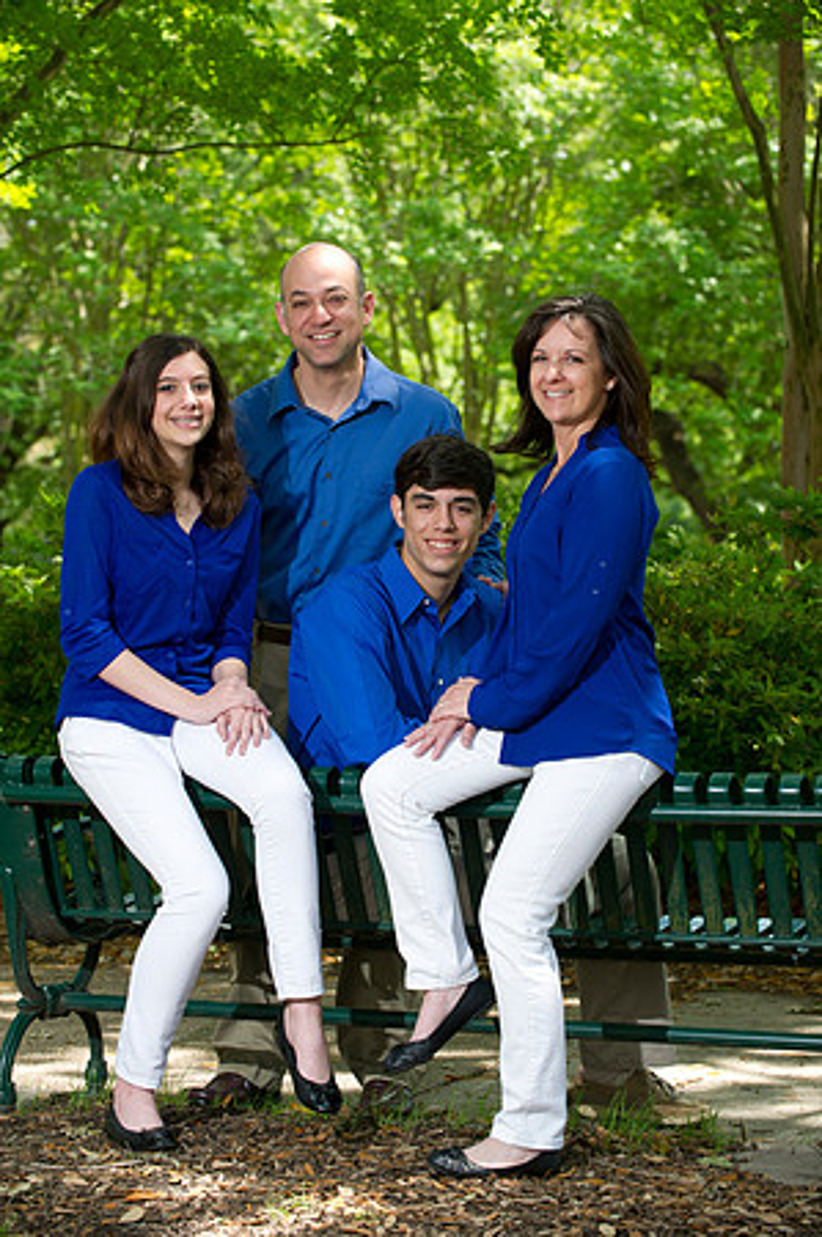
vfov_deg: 20.8
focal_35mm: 98
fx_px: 3364
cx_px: 411
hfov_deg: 13.9
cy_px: 618
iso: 320
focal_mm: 98
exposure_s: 1/200
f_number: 4.5
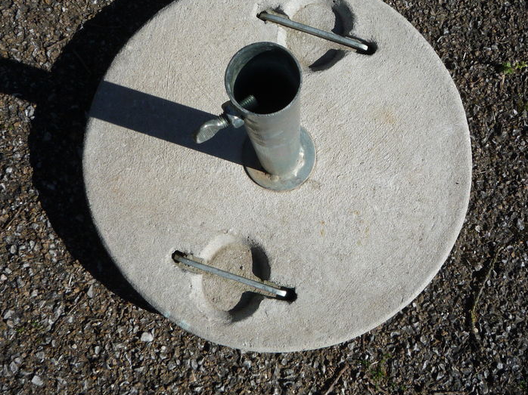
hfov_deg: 43.8
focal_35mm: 43
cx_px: 294
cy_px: 147
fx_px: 656
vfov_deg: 33.4
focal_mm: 5.2
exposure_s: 1/500
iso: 100
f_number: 5.6
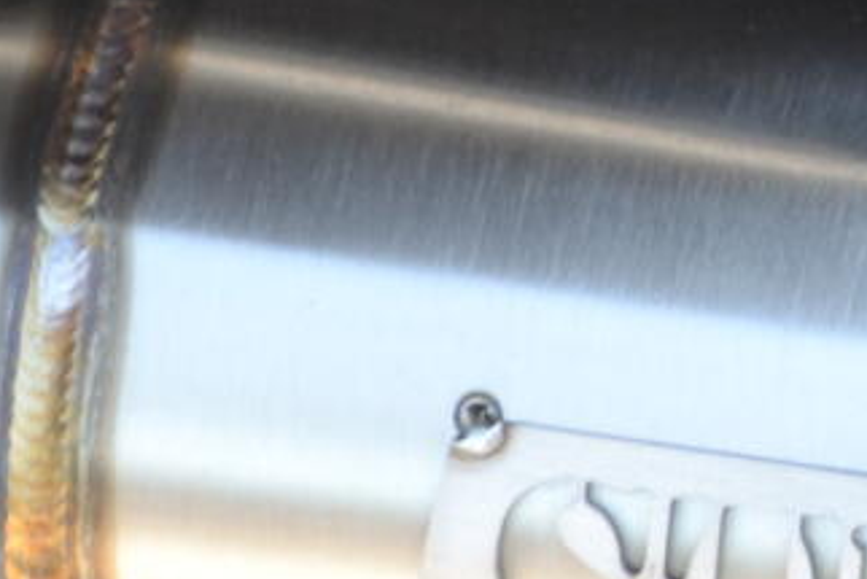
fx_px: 10770
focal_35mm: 447
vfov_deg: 3.1
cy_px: 553
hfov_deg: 4.6
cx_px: 1214
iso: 100
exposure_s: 1/60
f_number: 5.6
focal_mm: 48
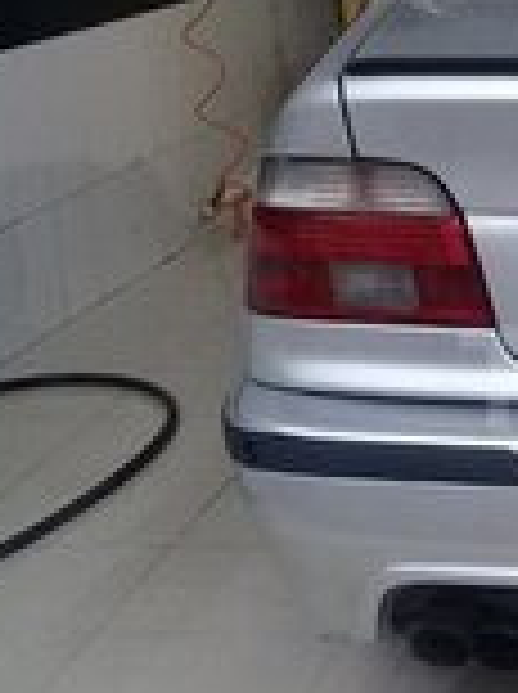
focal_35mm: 100
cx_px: 806
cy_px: 378
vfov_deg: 19.7
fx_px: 2001
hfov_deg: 13.7
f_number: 2.2
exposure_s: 1/33
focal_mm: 3.3
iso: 64
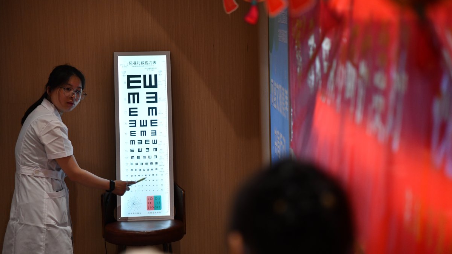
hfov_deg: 17.0
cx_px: 226
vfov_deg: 9.6
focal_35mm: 126
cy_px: 149
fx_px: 1510
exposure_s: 1/320
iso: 2000
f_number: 4
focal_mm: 120
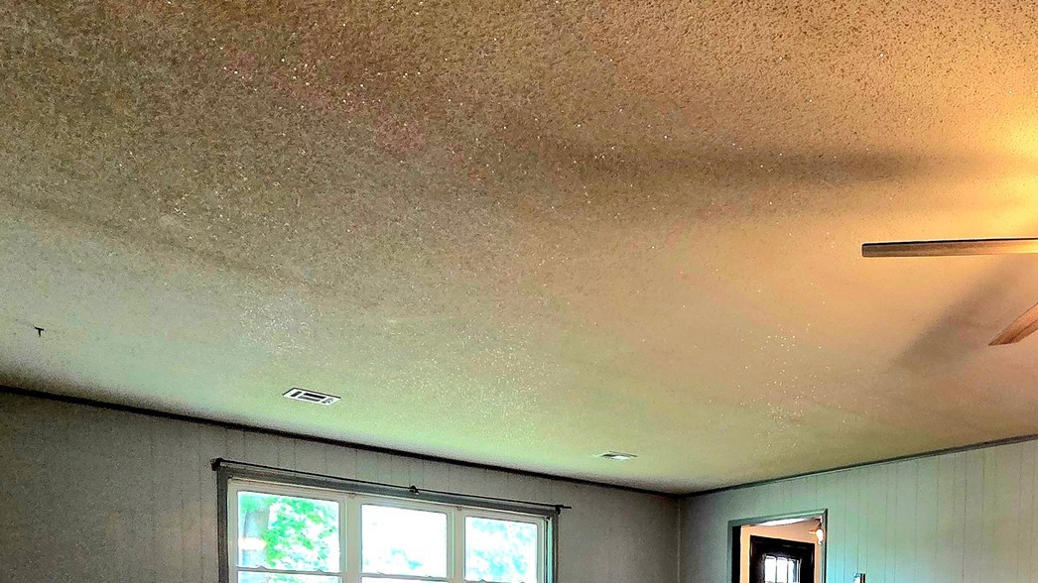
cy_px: 659
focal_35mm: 26
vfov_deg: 36.6
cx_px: 828
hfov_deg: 65.5
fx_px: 716
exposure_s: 1/60.2
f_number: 2.2
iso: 640
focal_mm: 2.2
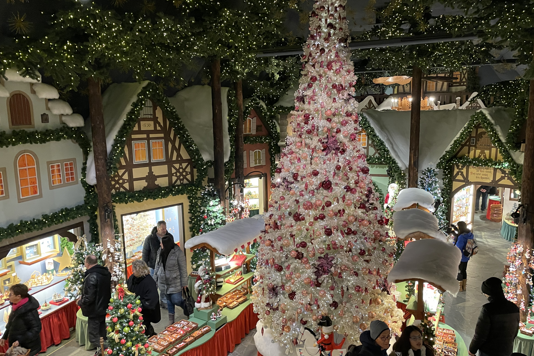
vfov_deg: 46.4
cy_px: 190
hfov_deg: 65.5
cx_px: 262
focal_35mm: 28
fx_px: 415
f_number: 1.6
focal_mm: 4.2
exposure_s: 1/50
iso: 400
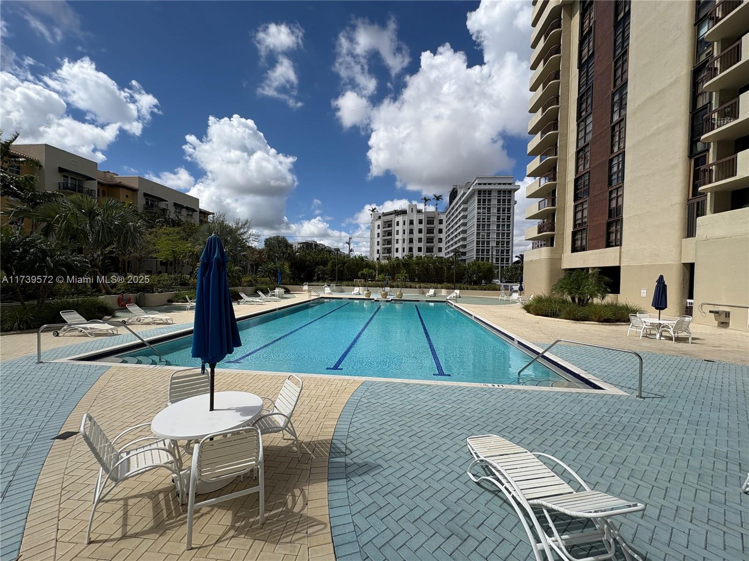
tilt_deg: +0.6
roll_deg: -1.0
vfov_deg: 85.7
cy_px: 280
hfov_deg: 102.1
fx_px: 303
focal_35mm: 14
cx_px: 374
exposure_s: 1/3390
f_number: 2.2
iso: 40
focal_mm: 2.22
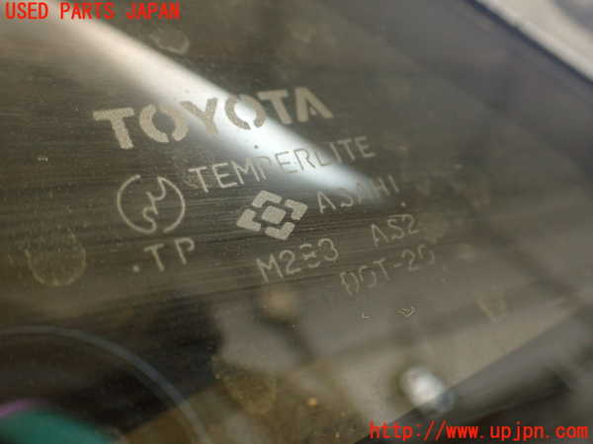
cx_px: 296
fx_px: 548
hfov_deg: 56.8
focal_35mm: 32
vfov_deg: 44.2
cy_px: 222
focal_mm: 5.79
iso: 400
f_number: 2.4
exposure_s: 1/30
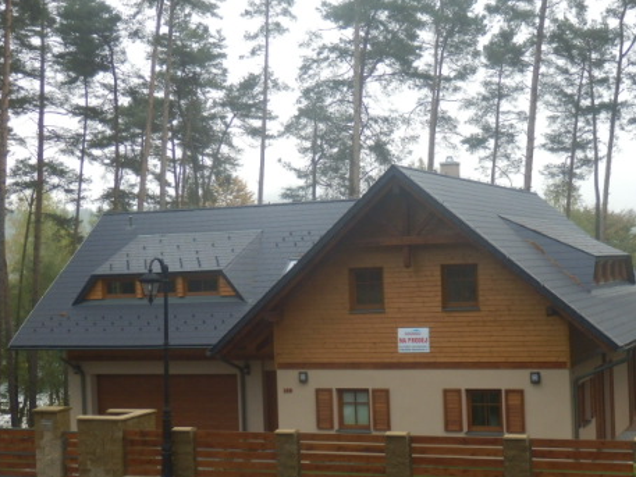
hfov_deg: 34.2
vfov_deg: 26.1
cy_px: 286
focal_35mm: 56
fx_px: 1029
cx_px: 391
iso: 200
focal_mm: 7.3
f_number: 3.7
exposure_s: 1/80
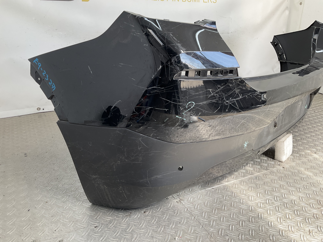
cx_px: 162
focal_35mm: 29
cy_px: 121
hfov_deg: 61.7
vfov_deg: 48.2
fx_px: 271
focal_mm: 3
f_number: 1.8
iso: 16
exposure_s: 1/127
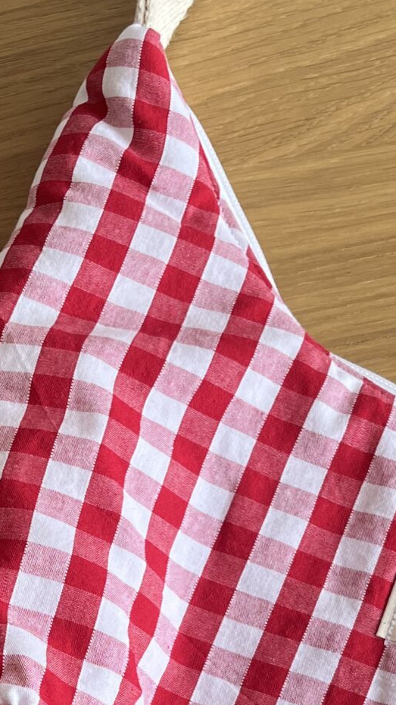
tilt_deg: -76.4
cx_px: 187
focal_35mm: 78
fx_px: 1456
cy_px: 725
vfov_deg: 25.7
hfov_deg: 15.5
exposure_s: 1/121
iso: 64
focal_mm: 5.1
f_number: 1.6
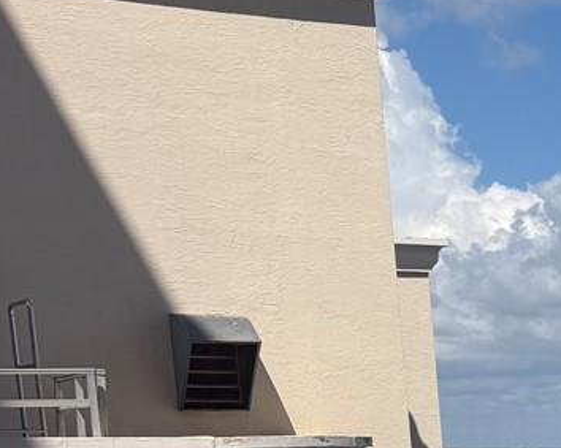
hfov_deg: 15.0
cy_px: 728
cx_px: 1100
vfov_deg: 13.4
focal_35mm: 106
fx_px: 1759
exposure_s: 1/8130
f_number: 1.78
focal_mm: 6.76
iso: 80
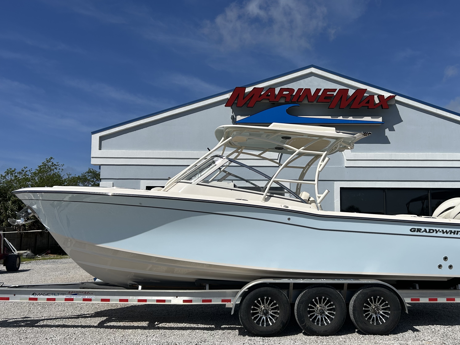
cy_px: 180
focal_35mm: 35
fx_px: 465
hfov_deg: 52.2
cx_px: 281
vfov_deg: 40.7
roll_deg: -0.4
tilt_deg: +6.6
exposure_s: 1/11364
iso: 50
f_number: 1.5
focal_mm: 5.7
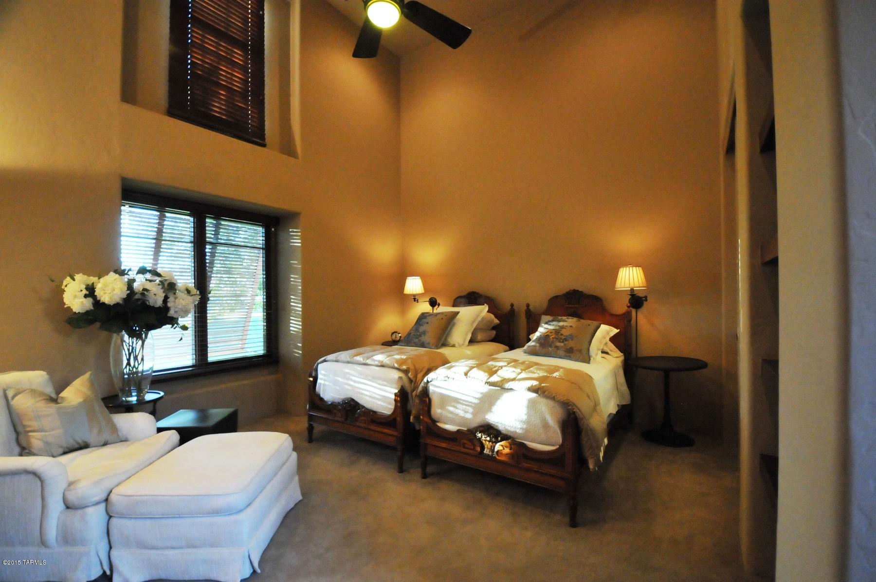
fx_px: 365
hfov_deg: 100.5
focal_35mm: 15
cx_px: 438
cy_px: 291
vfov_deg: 77.2
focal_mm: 10
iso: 3200
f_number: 3.5
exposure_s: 1/200
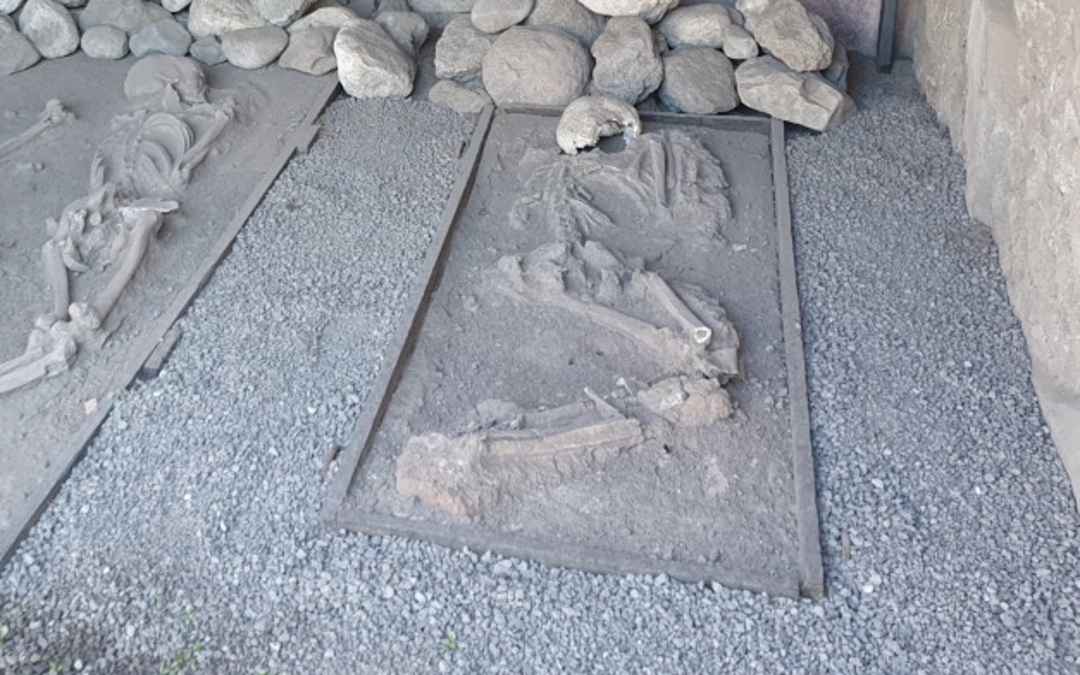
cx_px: 324
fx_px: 1325
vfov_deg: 27.5
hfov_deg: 43.5
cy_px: 60
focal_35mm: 45
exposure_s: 1/100
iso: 100
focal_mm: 4.32
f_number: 1.5
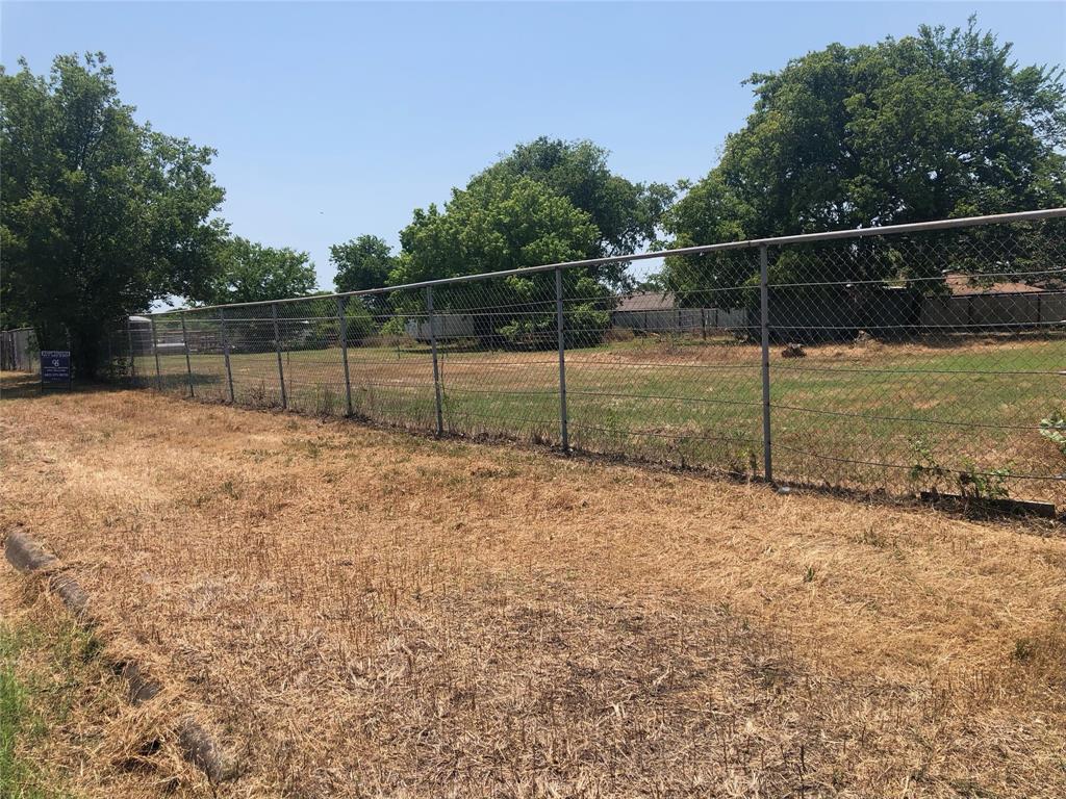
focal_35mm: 28
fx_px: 862
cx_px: 533
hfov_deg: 63.4
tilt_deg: -4.7
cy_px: 400
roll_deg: +2.9
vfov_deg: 49.7
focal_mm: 3.99
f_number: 1.8
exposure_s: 1/1869
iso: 20
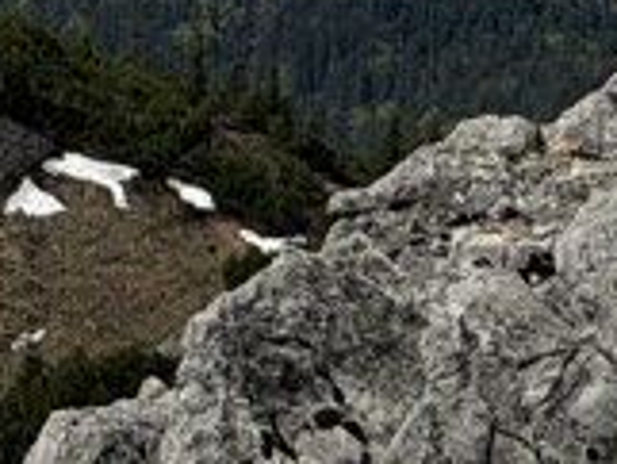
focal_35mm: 305
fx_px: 5440
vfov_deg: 4.7
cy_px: -786
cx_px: -1180
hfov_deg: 6.0
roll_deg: -1.6
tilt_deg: -2.2
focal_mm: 6.76
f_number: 1.78
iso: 64
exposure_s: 1/9901
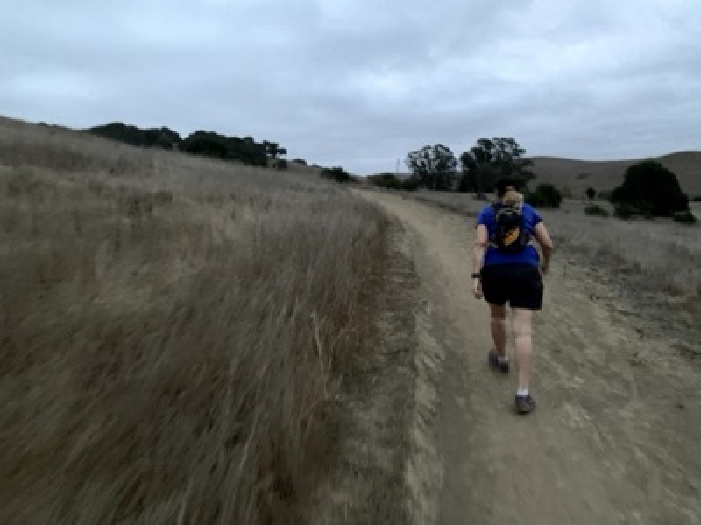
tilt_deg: -6.7
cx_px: 350
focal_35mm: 26
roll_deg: +0.5
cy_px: 262
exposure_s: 1/16
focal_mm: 4.25
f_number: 1.8
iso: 800
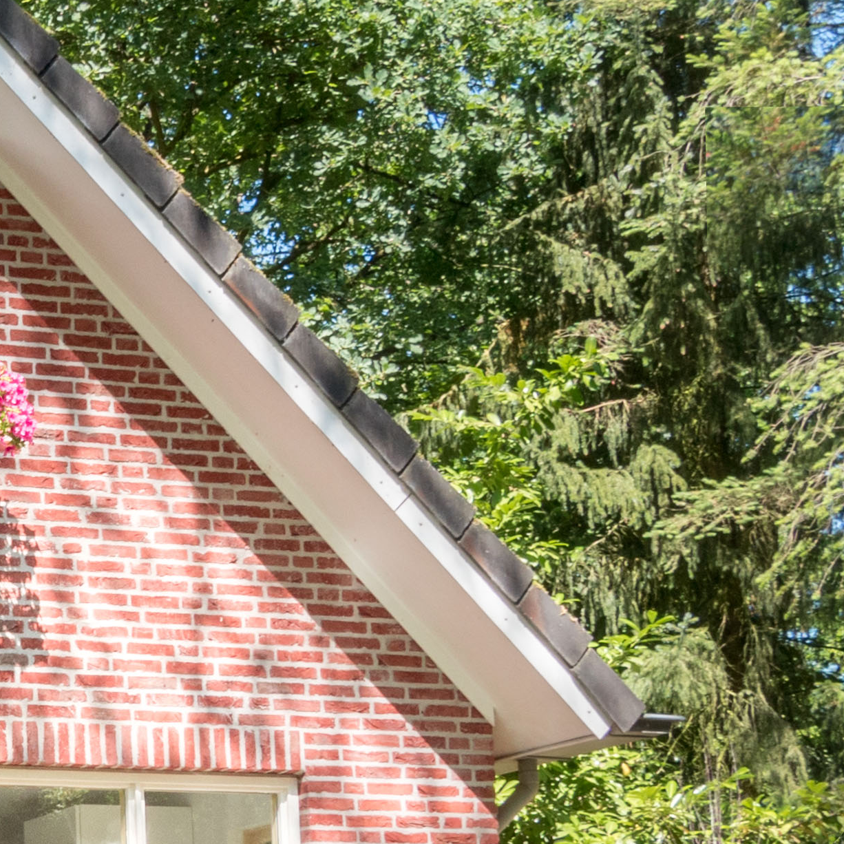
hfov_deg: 17.7
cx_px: -191
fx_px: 2565
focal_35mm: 93
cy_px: 505
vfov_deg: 18.7
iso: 250
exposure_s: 1/60
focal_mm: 14
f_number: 8
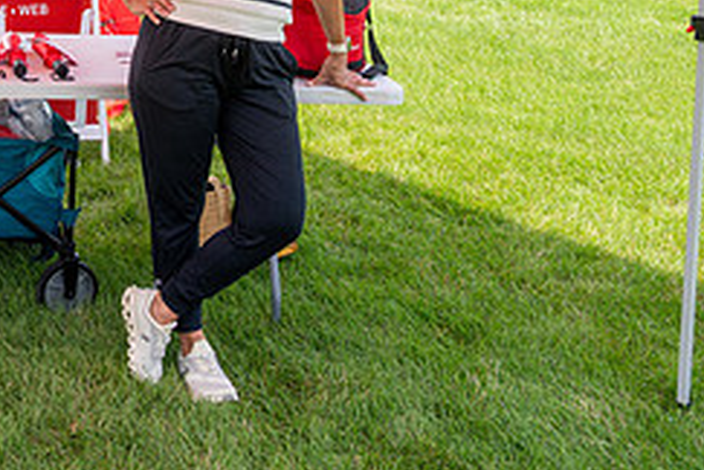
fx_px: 1330
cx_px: 29
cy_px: -52
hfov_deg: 28.2
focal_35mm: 68
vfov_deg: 19.2
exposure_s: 1/640
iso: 250
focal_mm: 28.5
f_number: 5
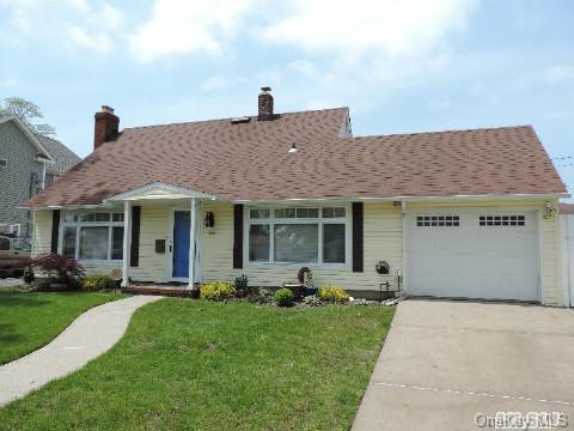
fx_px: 398
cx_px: 287
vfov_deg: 56.8
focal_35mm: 24
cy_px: 216
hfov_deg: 71.6
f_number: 3
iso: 80
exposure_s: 1/1000
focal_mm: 4.3
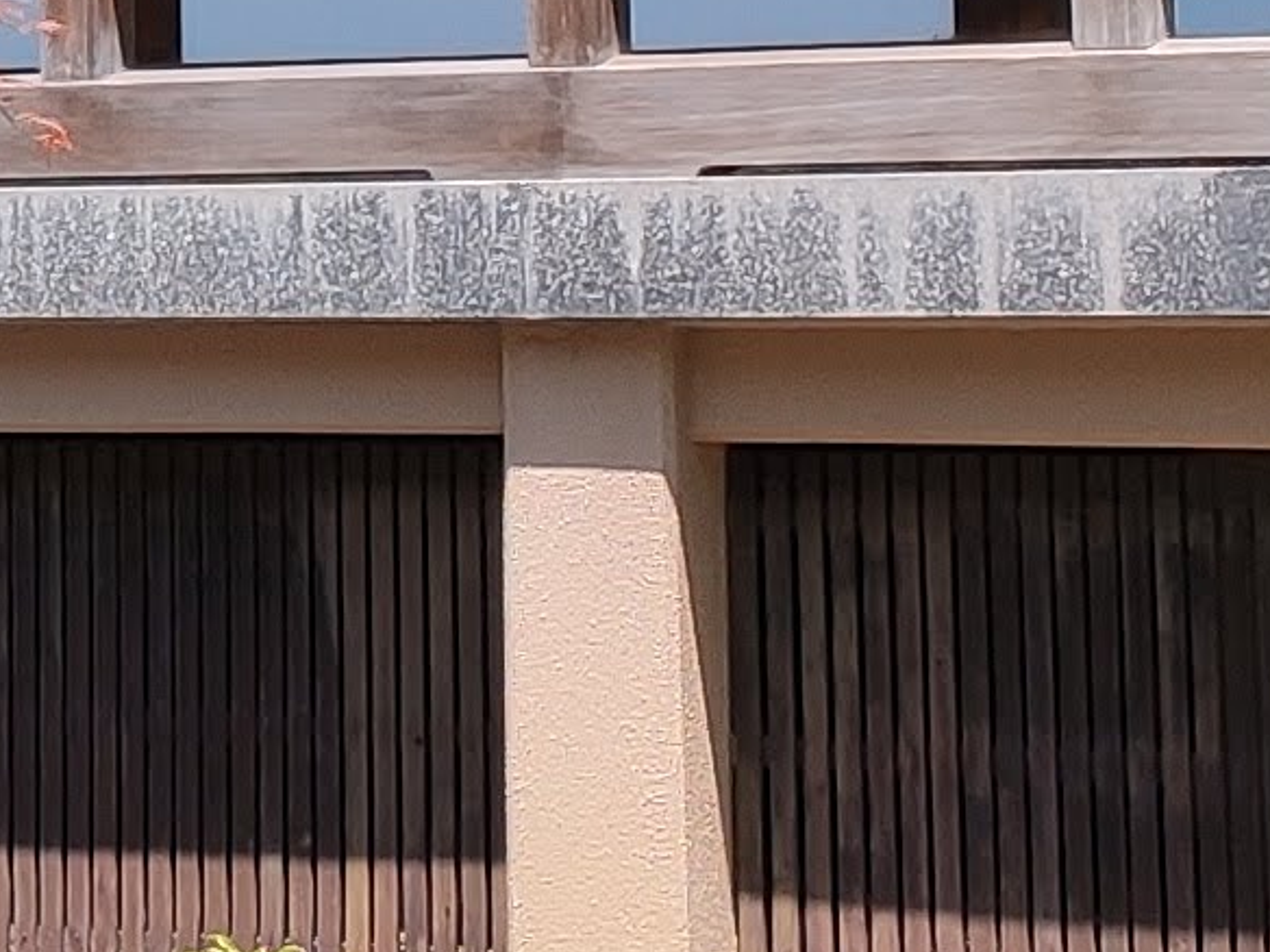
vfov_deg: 8.1
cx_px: -372
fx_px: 6531
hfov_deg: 10.9
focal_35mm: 178
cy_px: -630
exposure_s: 1/882
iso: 112
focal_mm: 4.77
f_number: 1.75
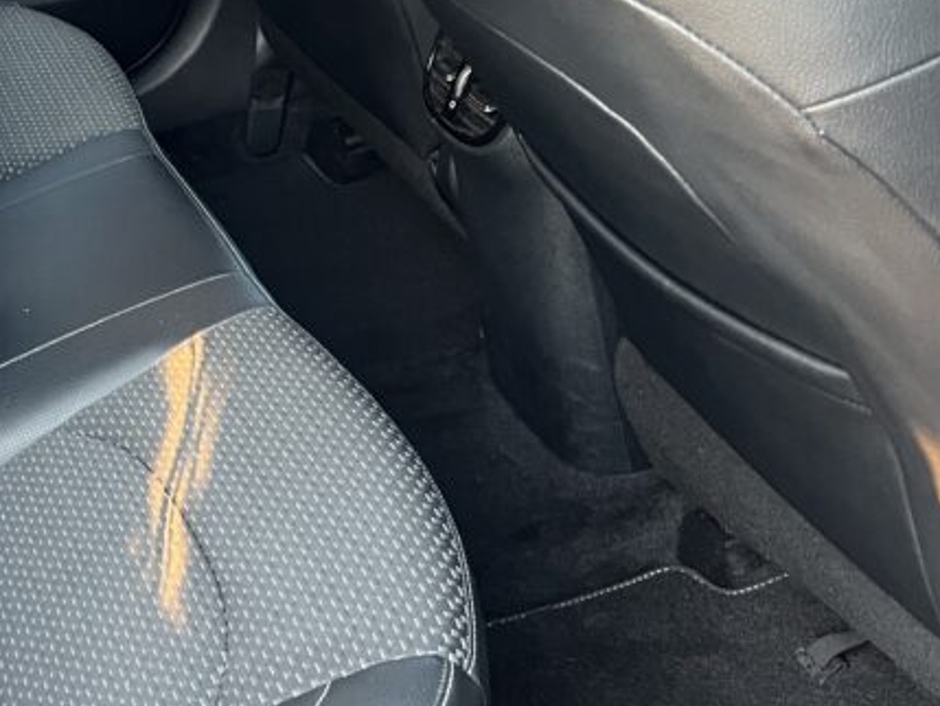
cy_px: 355
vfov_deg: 23.7
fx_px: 1684
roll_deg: +15.7
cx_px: -123
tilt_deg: -30.2
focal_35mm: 62
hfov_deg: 28.1
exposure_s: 1/60
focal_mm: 5.7
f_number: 1.5
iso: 320
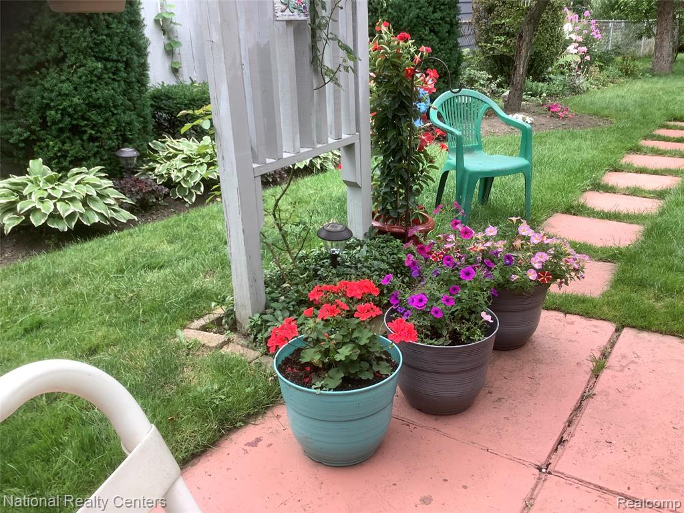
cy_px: 256
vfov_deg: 45.4
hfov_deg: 58.4
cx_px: 342
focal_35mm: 31
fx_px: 613
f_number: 2.4
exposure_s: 1/120
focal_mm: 3.3
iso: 25
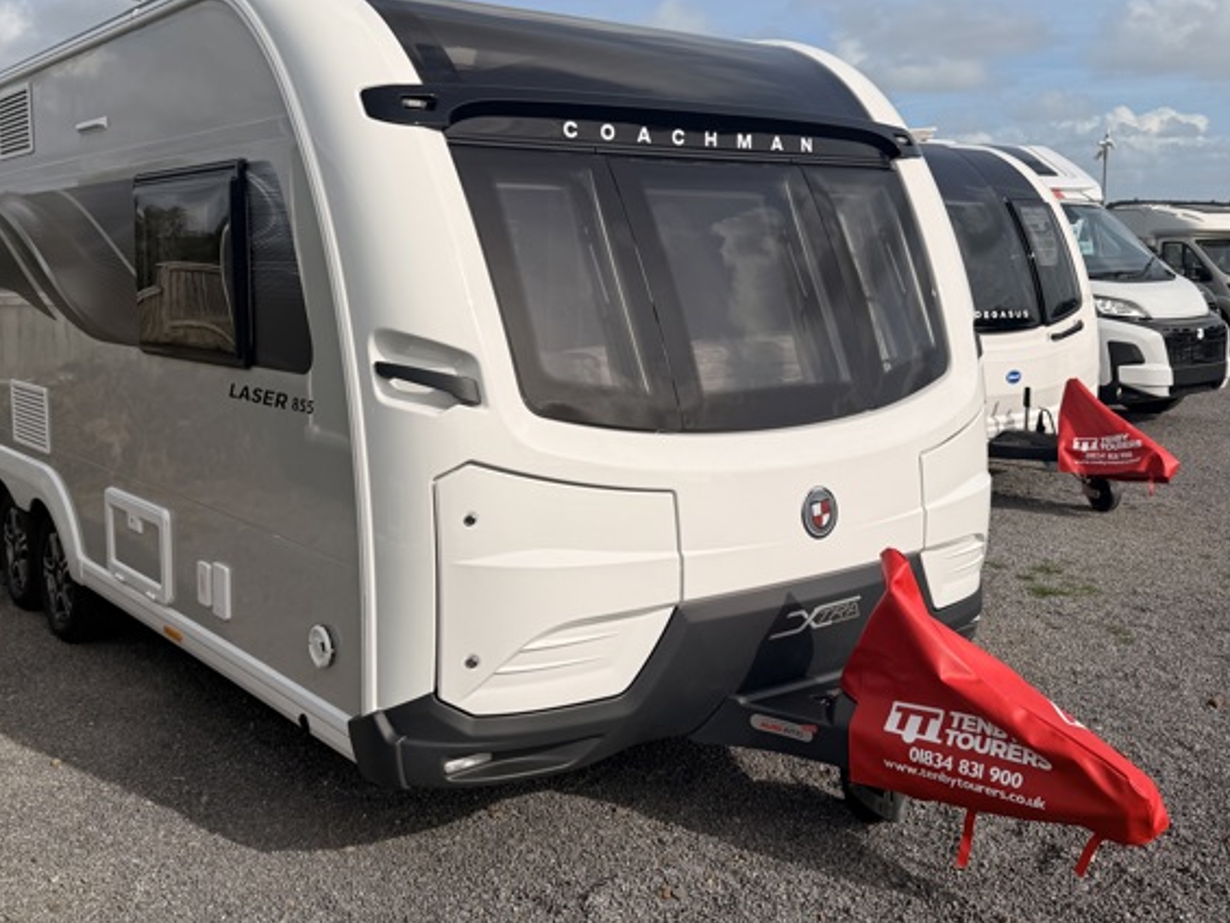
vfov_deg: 41.7
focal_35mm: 34
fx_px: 1208
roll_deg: -4.0
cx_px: 479
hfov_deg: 53.5
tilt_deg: -5.4
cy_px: 403
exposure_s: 1/8130
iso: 80
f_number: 1.78
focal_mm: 6.76
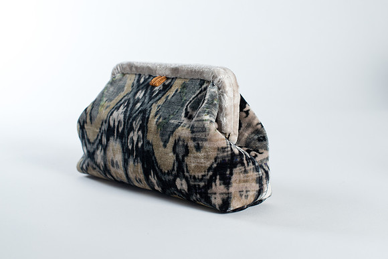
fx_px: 539
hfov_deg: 39.6
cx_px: 194
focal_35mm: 50
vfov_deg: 27.0
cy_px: 130
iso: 200
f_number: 6.3
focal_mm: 50
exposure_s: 1/200
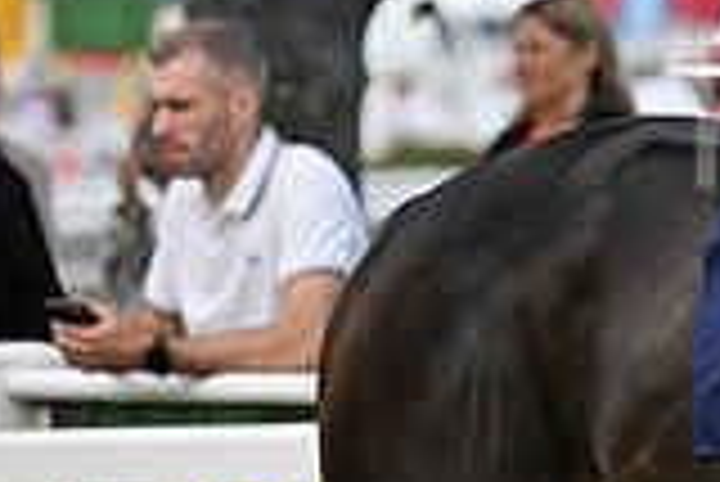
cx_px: 1278
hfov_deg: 2.8
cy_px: -97
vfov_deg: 1.9
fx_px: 14533
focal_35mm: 726
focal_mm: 200
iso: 800
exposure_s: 1/3200
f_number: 4.5
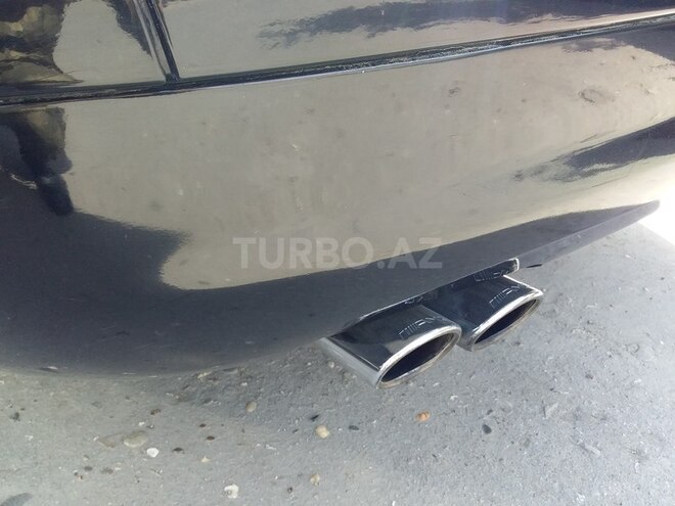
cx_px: 338
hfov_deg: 58.4
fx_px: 604
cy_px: 253
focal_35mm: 31
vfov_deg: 45.4
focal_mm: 3.3
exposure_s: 1/104
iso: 40
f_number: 2.2
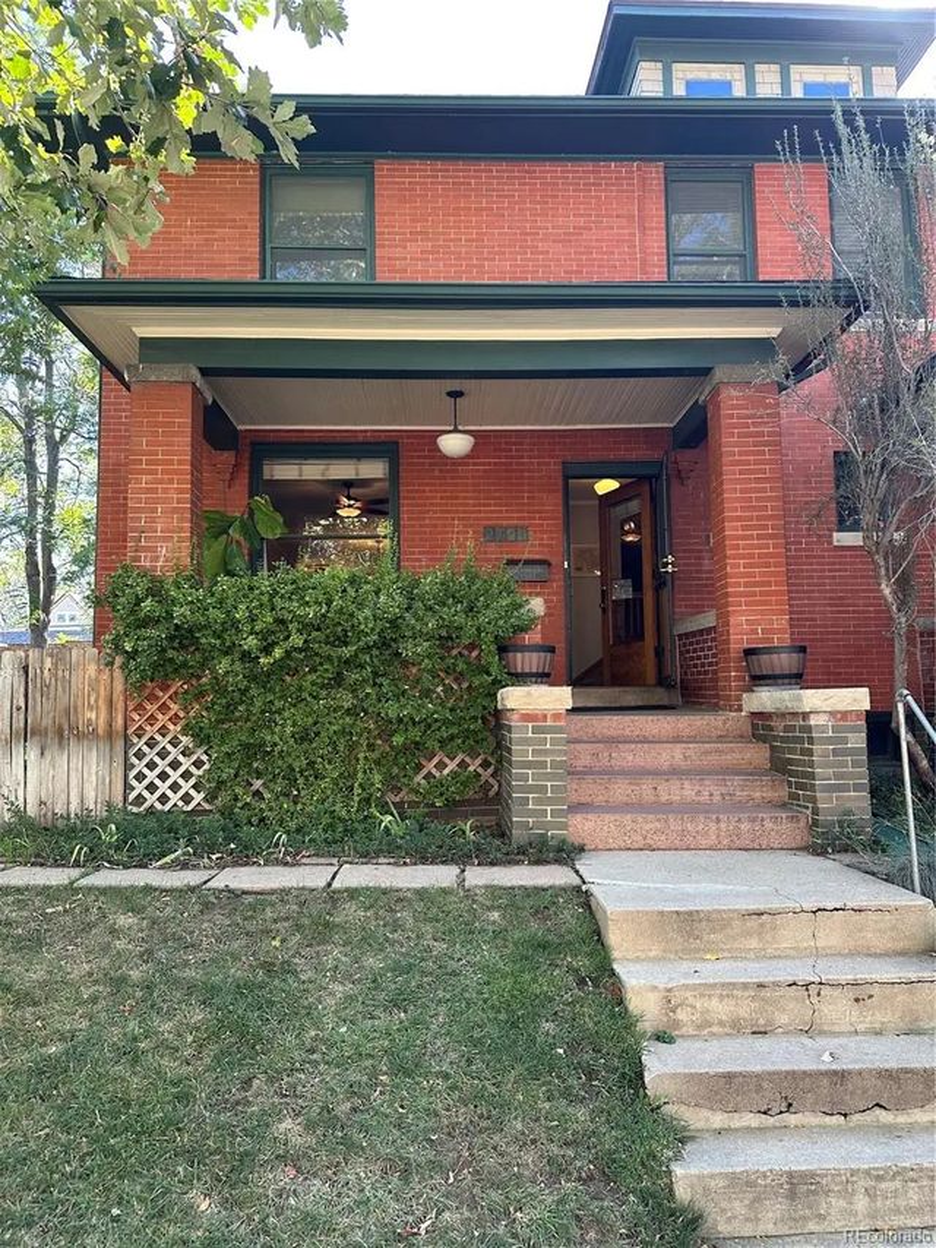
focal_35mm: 24
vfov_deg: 71.6
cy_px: 624
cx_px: 468
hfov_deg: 56.8
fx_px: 865
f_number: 1.78
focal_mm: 6.86
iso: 100
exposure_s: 1/137
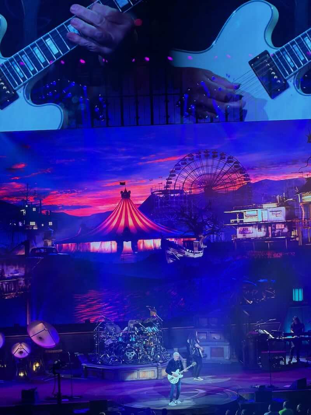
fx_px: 2396
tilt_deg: -6.2
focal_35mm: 200
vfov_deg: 9.9
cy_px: 208
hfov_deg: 7.4
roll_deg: +1.5
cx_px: 156
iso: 250
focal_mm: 16.89
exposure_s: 1/80
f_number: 2.8
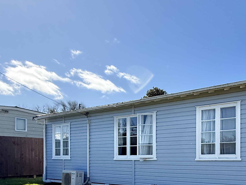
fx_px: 249
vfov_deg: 38.5
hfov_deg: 47.4
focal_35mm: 35
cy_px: 159
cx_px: 221
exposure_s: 1/2024
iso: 64
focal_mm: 2.22
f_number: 2.2
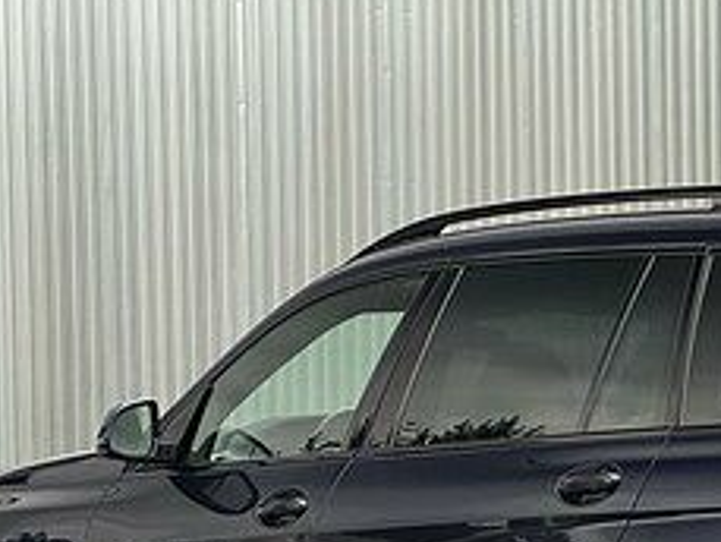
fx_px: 3834
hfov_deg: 10.7
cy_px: 577
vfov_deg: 8.0
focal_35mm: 184
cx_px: 696
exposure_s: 1/60
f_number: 2.8
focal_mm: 9
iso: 250
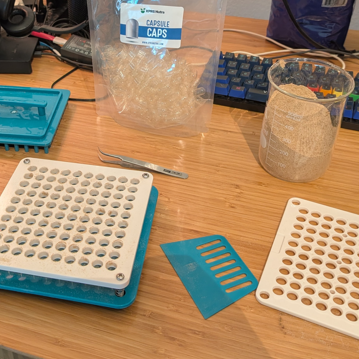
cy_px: 135
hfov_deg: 37.6
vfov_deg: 38.1
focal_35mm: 44
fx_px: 516
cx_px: 100
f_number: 1.68
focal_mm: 6.9
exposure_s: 1/23.8
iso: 256
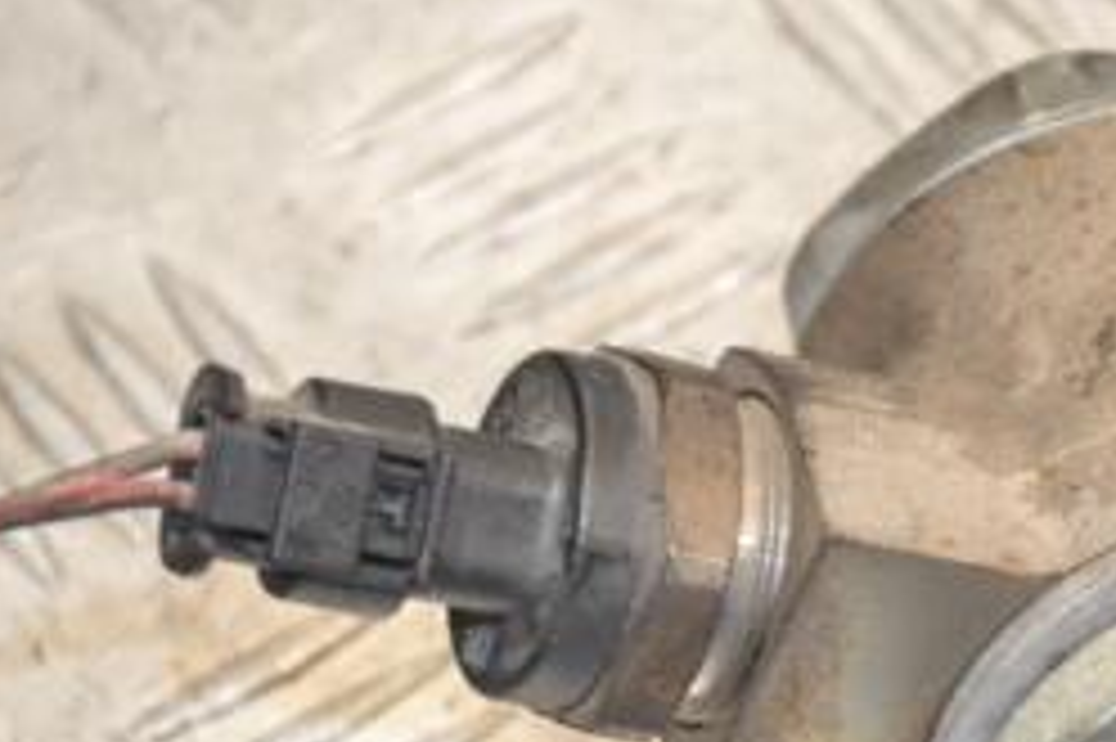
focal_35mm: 334
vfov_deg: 4.1
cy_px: 738
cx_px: 1008
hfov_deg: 6.2
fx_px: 10347
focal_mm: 92
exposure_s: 1/80
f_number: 5.6
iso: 800
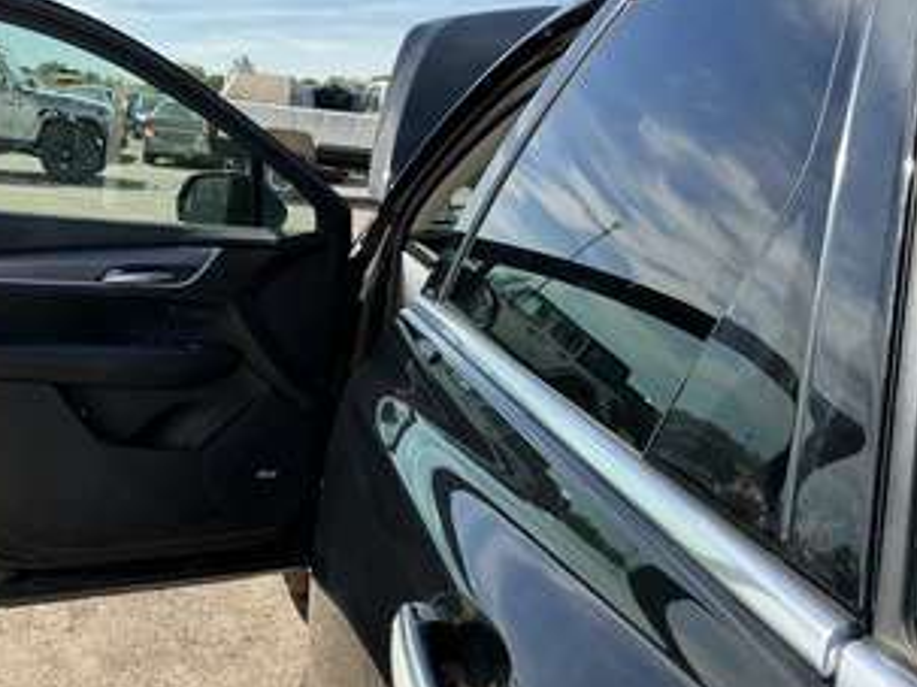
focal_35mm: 37
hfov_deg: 49.5
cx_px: 324
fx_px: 980
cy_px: 300
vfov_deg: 38.6
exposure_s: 1/978
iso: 25
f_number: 1.8
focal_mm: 3
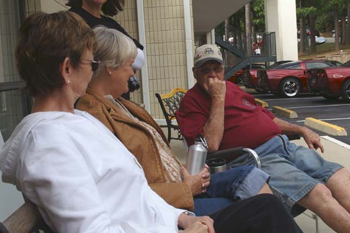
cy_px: 110
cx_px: 195
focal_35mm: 51
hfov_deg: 38.8
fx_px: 496
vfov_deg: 26.5
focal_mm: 24
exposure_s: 1/125
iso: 100
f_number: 6.7
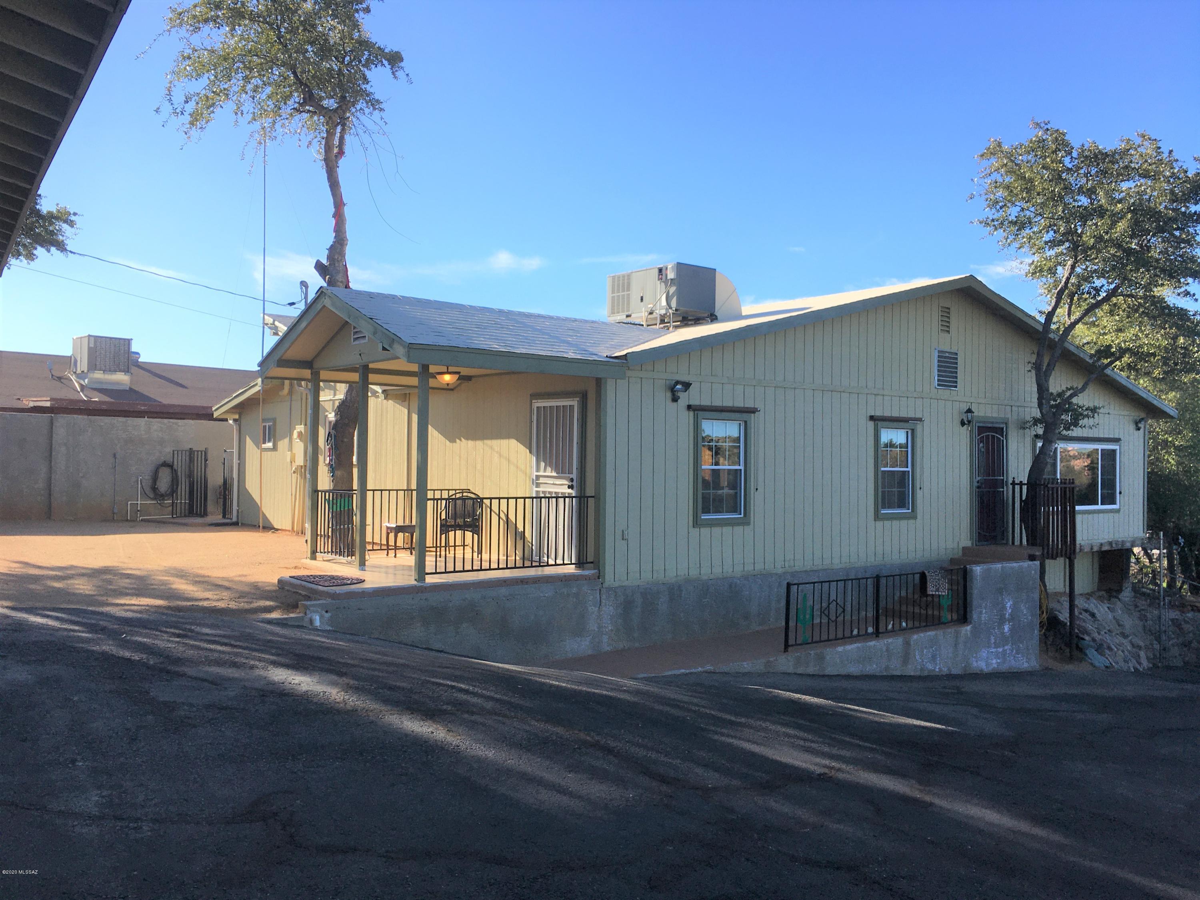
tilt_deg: +1.9
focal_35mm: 29
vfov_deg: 48.2
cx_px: 600
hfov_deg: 61.7
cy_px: 450
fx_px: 1005
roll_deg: -1.1
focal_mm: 4.15
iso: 25
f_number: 2.2
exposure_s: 1/1083
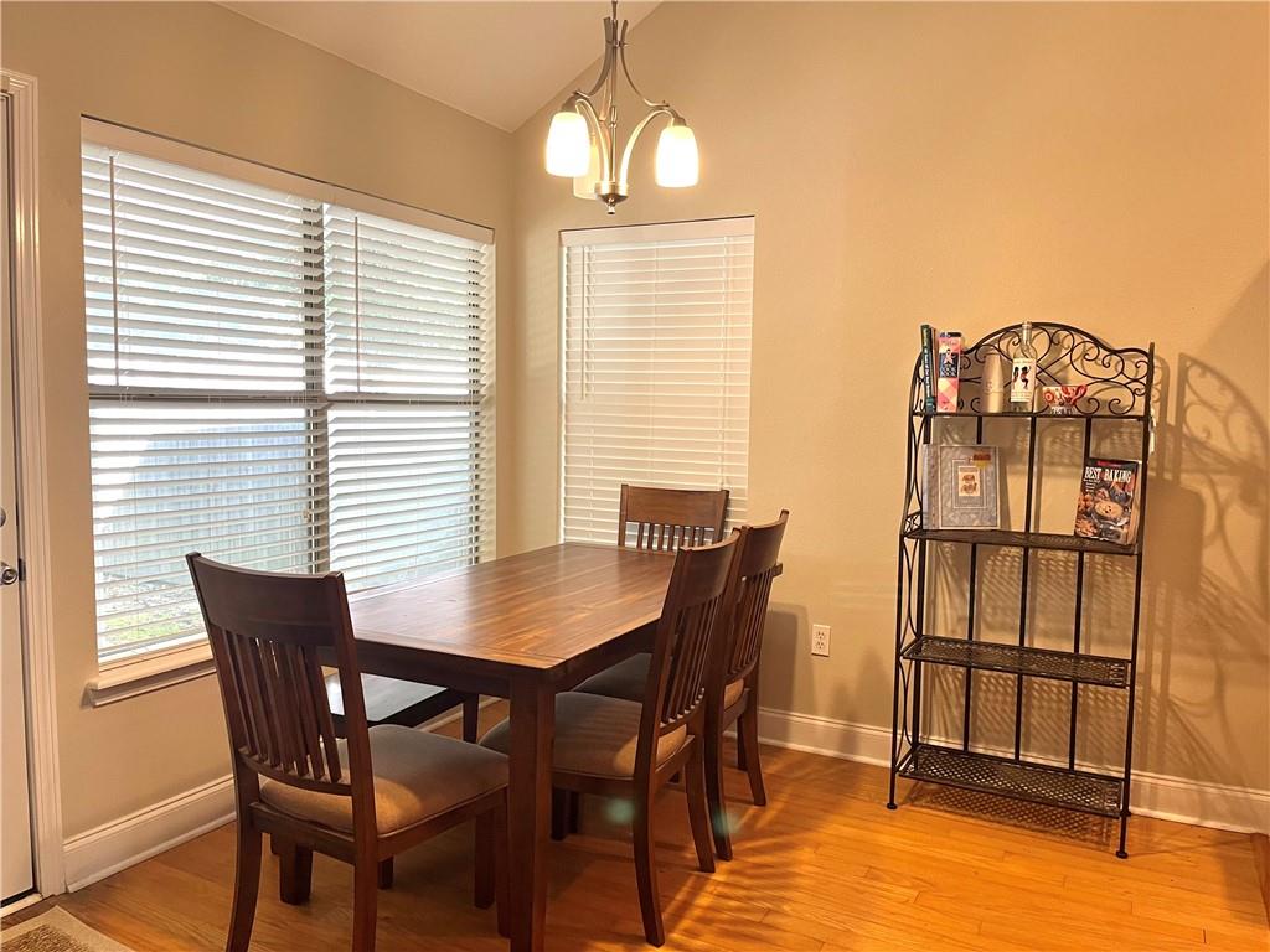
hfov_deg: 67.3
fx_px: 954
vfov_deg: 53.1
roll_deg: -0.7
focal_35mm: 26
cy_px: 476
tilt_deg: -5.4
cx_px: 635
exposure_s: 1/60
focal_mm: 5.1
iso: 125
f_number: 1.6
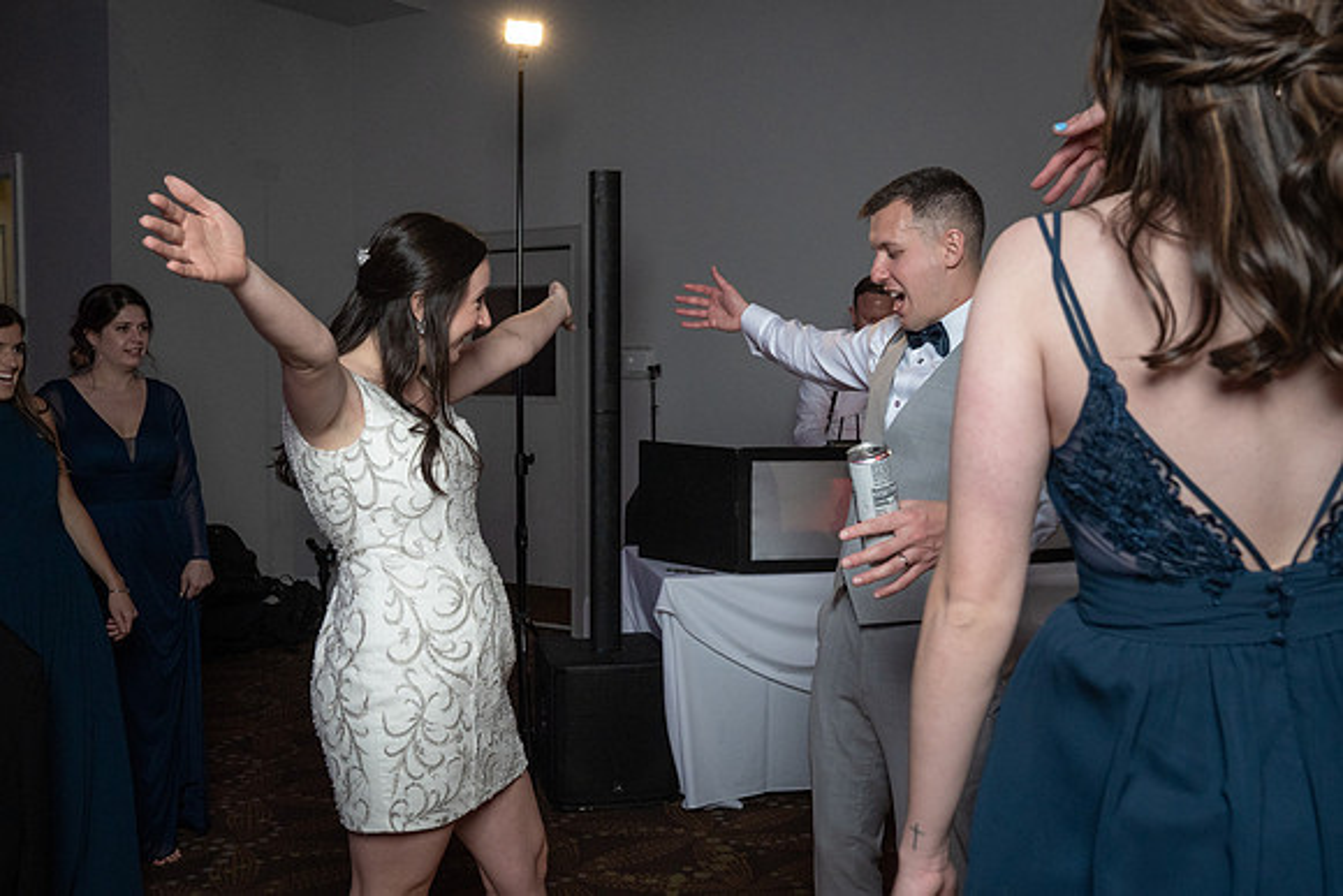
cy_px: 438
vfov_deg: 36.6
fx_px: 1356
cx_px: 686
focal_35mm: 36
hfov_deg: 52.7
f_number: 5.6
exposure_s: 1/250
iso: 2000
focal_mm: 30
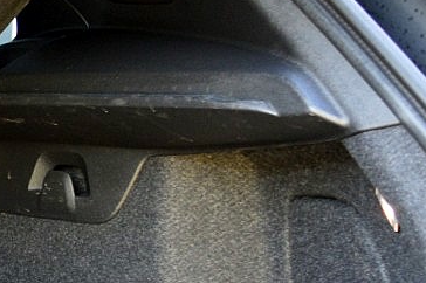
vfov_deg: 10.0
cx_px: -316
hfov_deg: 13.8
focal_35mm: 134
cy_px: 373
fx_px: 1584
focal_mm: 20
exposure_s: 1/50
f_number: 3.8
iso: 800
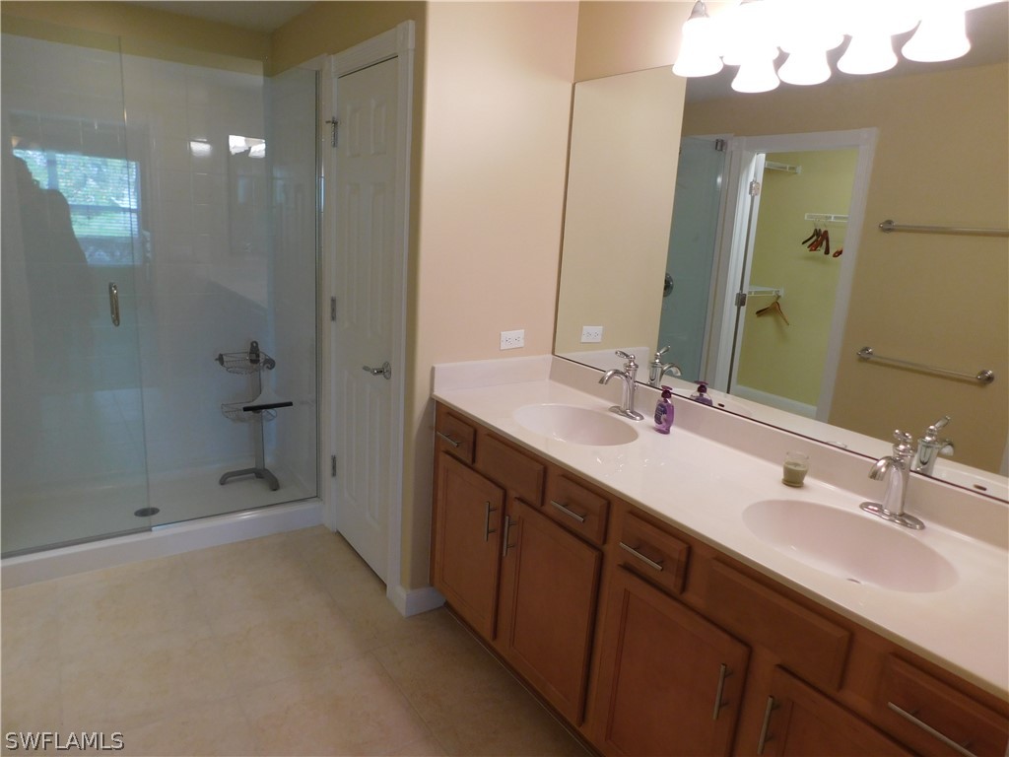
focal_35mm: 23
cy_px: 378
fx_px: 670
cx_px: 504
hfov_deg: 73.9
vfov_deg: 58.9
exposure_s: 1/30
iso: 140
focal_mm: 4
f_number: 3
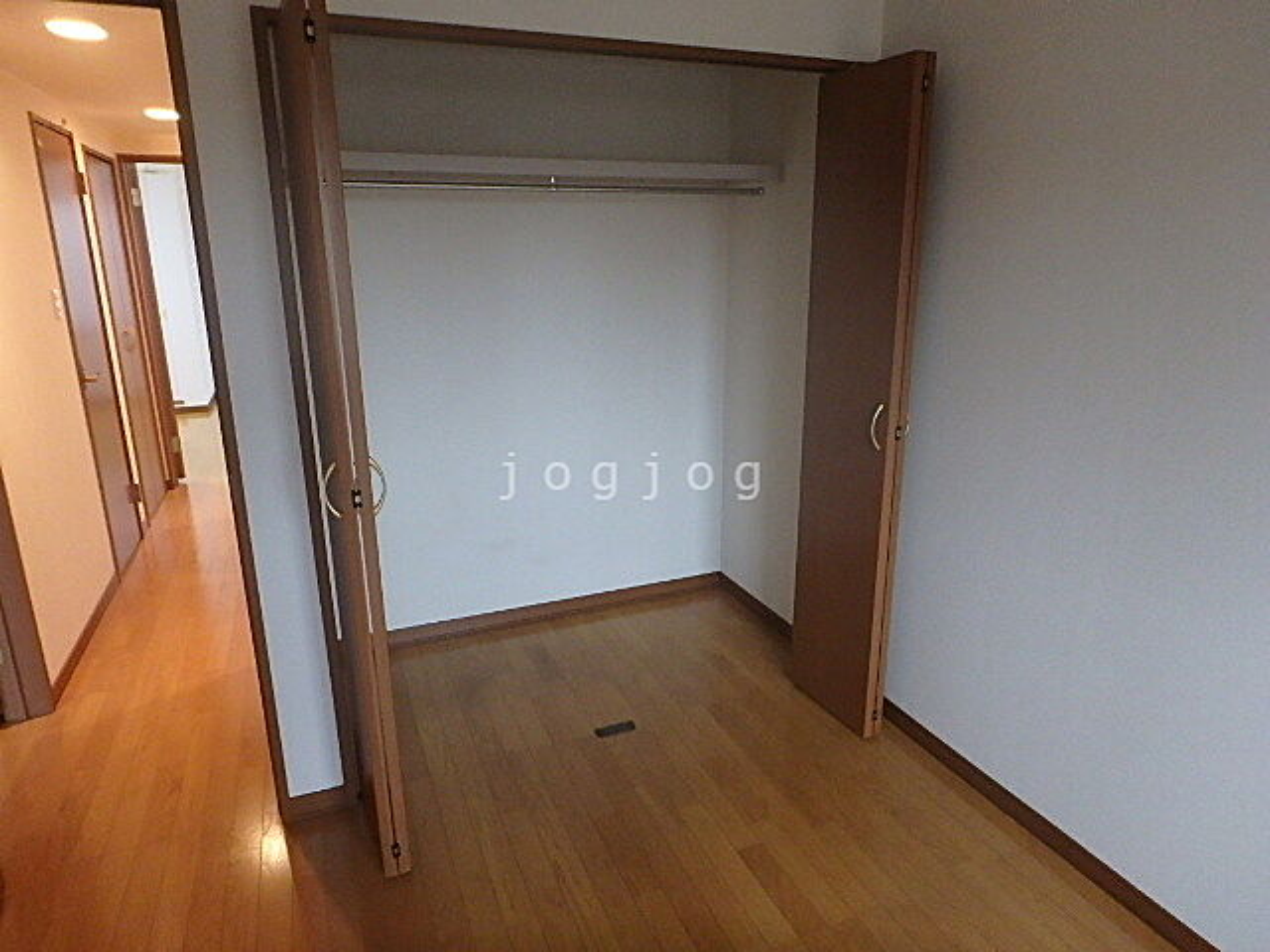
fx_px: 770
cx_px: 635
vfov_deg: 63.4
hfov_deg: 79.0
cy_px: 476
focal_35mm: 21
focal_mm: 3.7
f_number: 3.5
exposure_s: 1/25
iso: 800
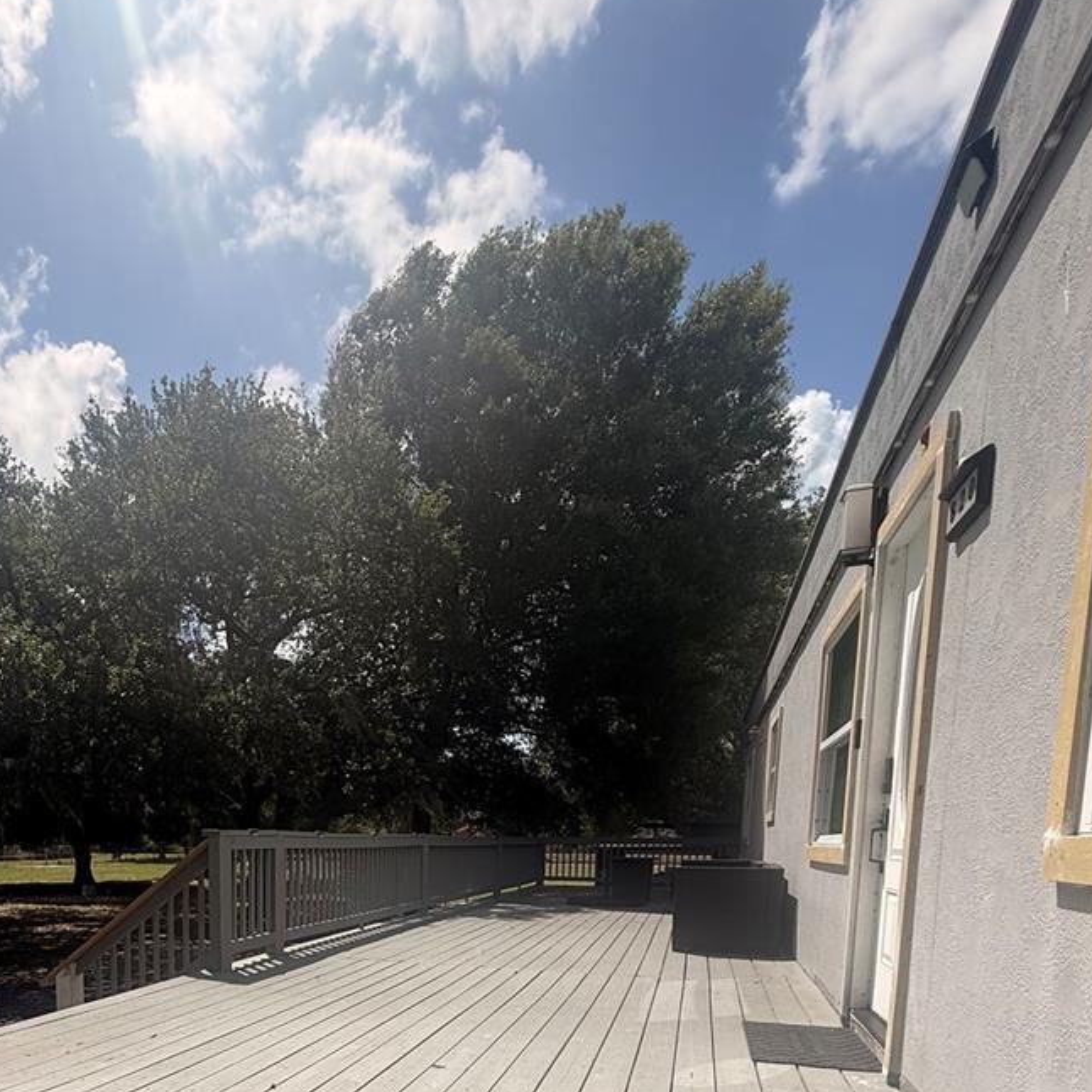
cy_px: 936
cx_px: 345
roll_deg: -0.4
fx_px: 821
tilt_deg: -6.3
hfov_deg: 65.1
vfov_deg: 59.5
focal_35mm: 23
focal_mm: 2.22
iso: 50
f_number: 2.2
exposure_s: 1/2410
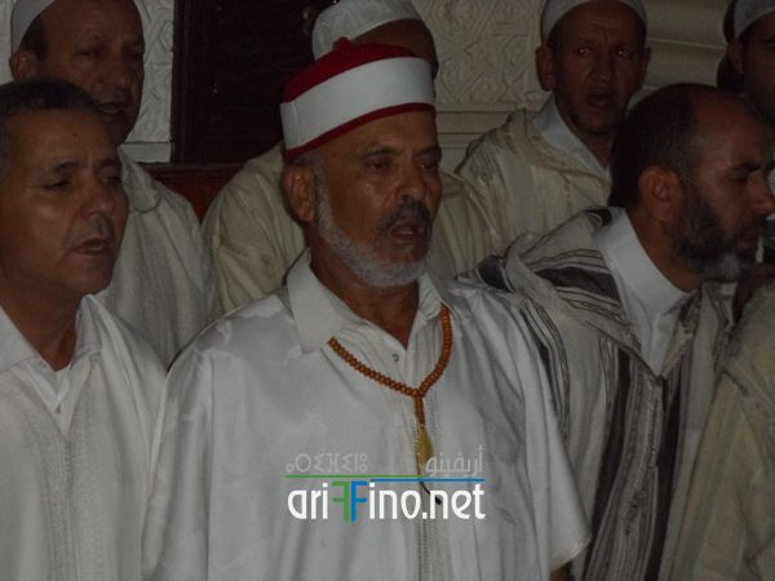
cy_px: 290
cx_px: 388
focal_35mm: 130
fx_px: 2911
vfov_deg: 11.4
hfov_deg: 15.2
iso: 640
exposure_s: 1/60
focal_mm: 24.5
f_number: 5.9
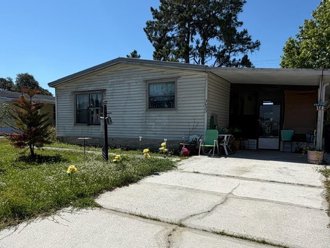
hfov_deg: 61.6
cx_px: 159
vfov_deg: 48.0
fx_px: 276
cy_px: 146
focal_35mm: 29
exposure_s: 1/1368
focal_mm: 2.22
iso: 20
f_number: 2.2
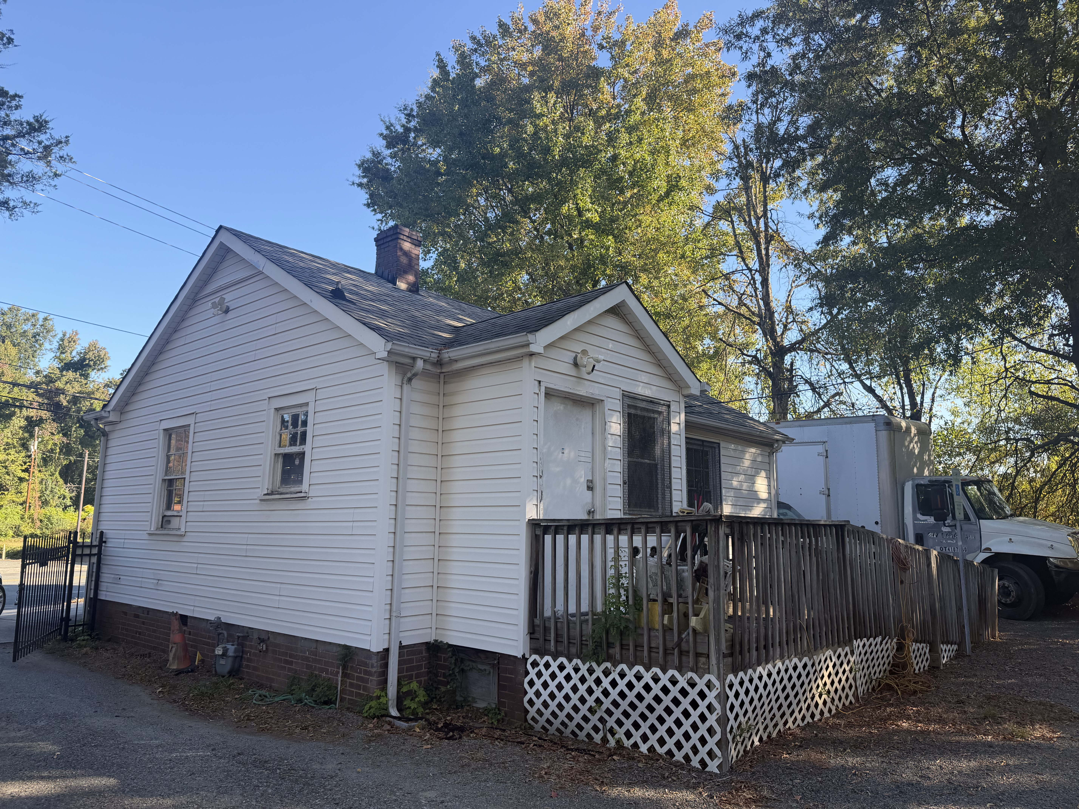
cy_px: 404
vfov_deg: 56.8
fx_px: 748
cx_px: 540
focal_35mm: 24
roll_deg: -0.3
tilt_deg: +9.4
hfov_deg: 71.6
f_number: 1.78
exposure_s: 1/1005
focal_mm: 6.76
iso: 100
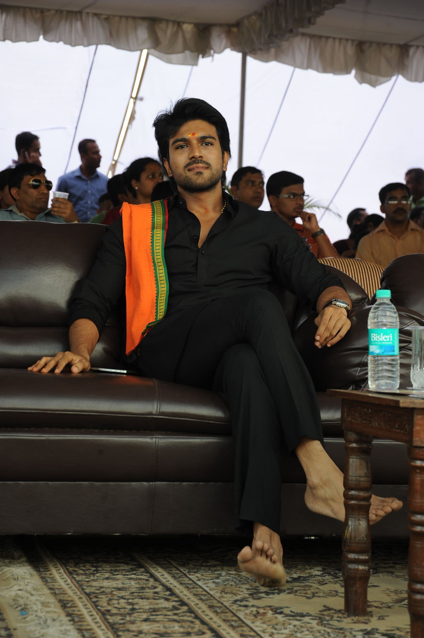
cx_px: 212
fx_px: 1680
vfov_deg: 21.5
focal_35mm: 95
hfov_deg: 14.4
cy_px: 319
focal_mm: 95
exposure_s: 1/125
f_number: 8
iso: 500
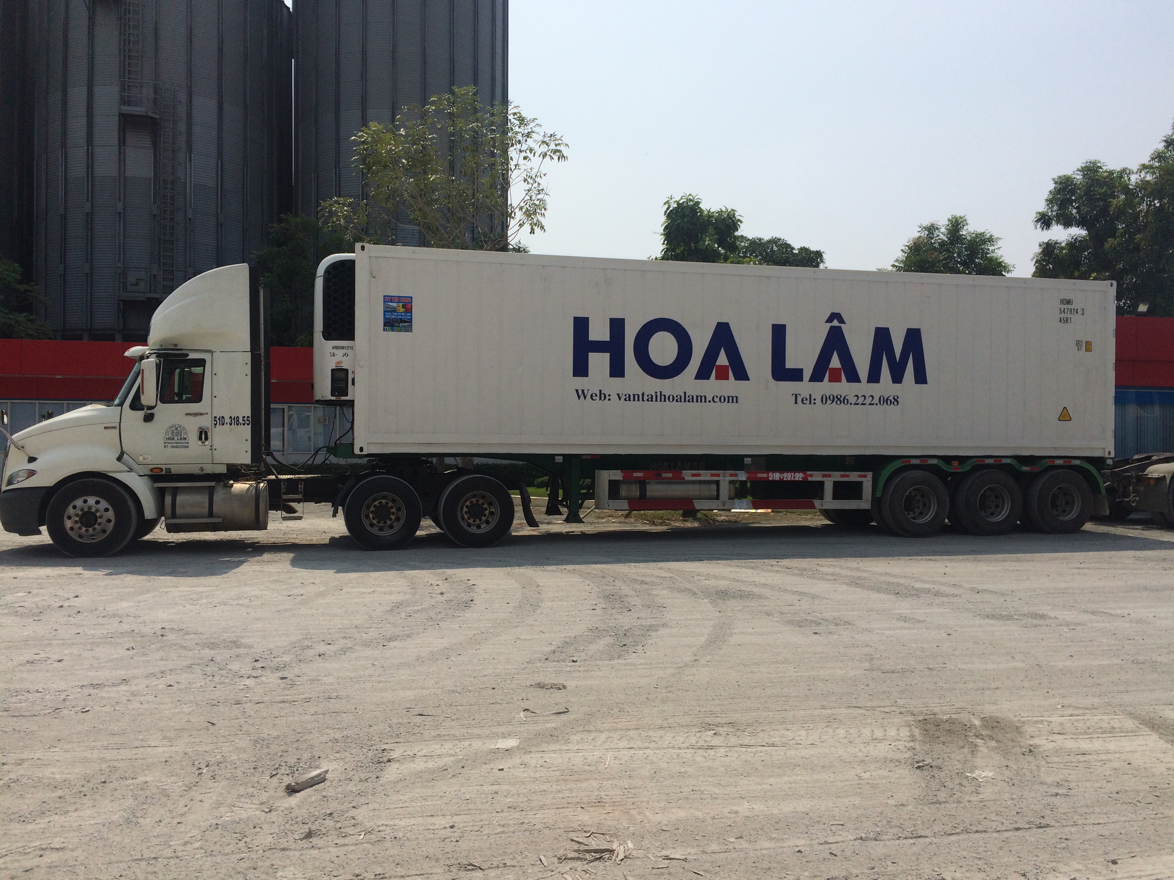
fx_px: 984
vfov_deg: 48.2
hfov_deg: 61.7
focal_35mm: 29
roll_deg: -0.7
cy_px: 440
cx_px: 587
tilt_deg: -0.9
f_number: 2.2
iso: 32
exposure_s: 1/5128
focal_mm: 4.15
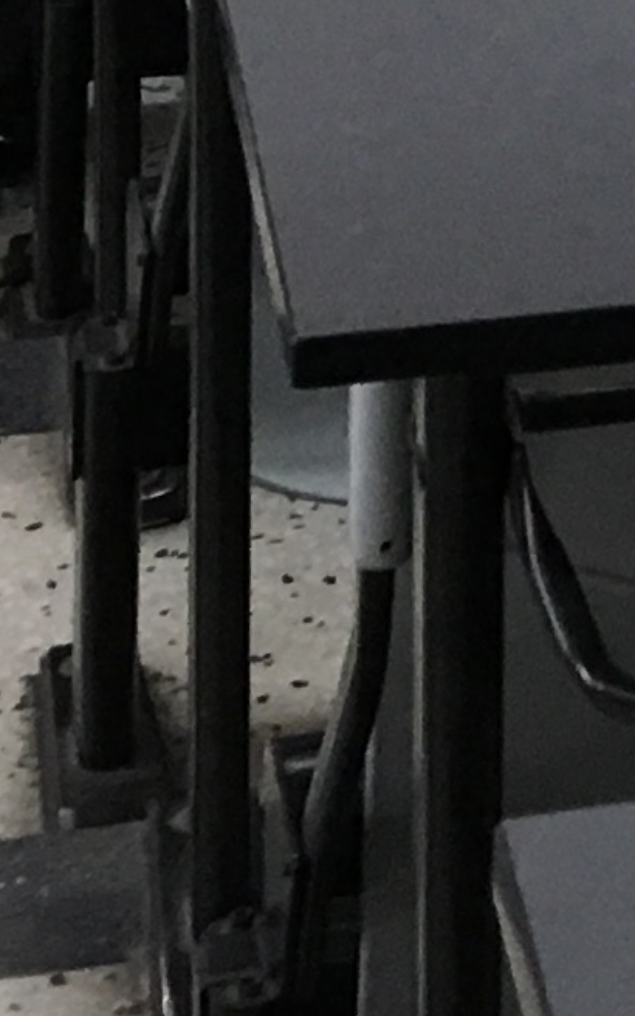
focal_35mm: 189
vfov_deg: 10.4
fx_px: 5233
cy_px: -852
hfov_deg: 6.2
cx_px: 2130
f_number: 2.2
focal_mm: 4.15
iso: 50
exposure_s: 1/33
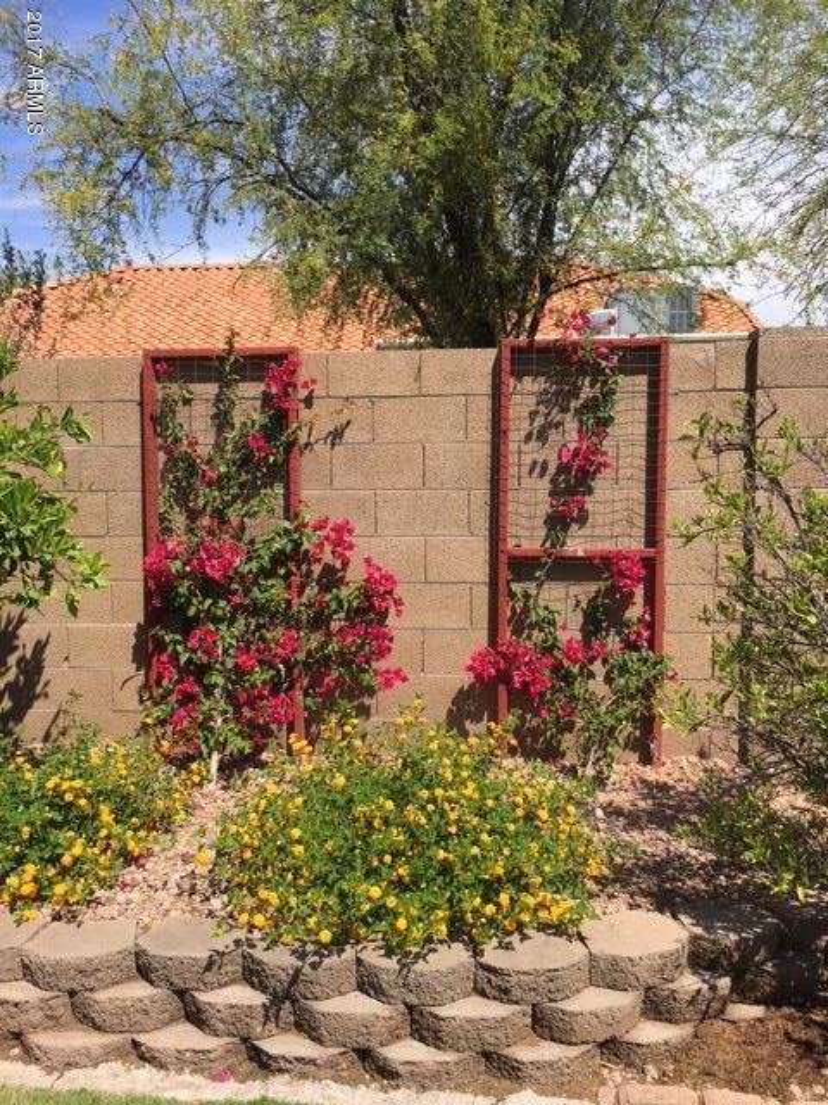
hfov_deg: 48.2
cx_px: 414
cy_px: 552
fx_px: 925
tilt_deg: -5.1
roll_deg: +0.4
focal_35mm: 29
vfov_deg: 61.7
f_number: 2.2
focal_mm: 4.15
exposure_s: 1/1374
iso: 25
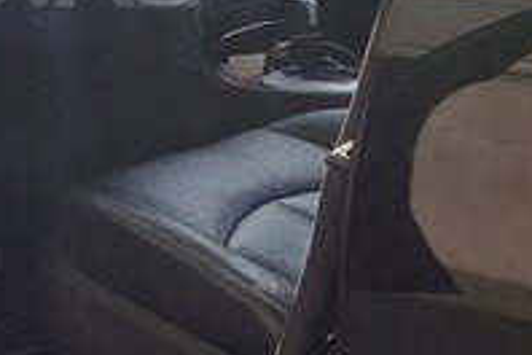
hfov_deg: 21.3
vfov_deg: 14.8
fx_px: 1330
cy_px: -34
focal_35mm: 90
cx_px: -75
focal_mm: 4.2
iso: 50
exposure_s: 1/3368
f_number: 1.7
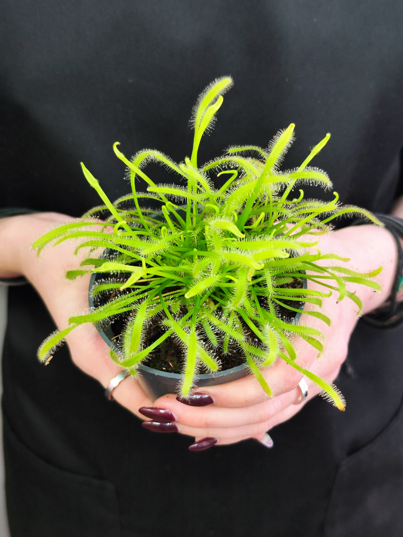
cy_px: 268
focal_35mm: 23
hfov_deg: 58.9
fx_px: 357
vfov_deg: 73.9
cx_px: 202
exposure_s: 1/50
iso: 997
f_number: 1.69
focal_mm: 7.01
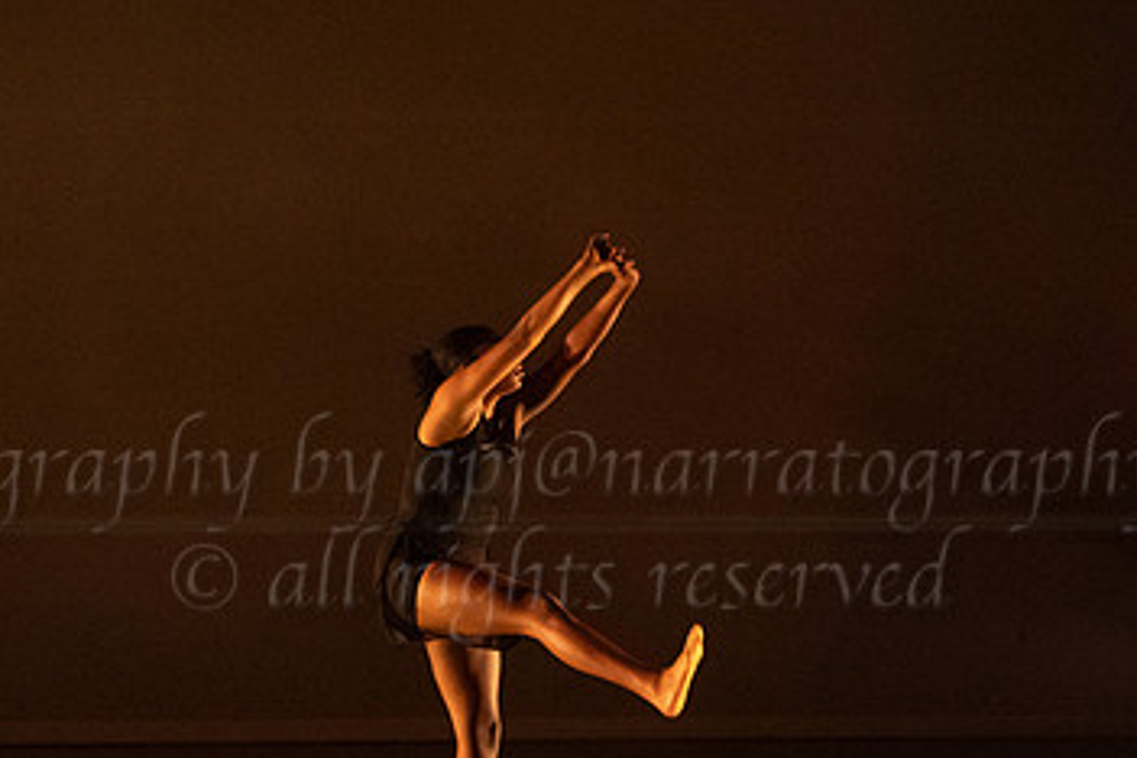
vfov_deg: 8.4
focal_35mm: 163
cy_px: 583
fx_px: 5148
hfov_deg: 12.6
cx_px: 530
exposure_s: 1/320
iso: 4000
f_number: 3.5
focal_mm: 75
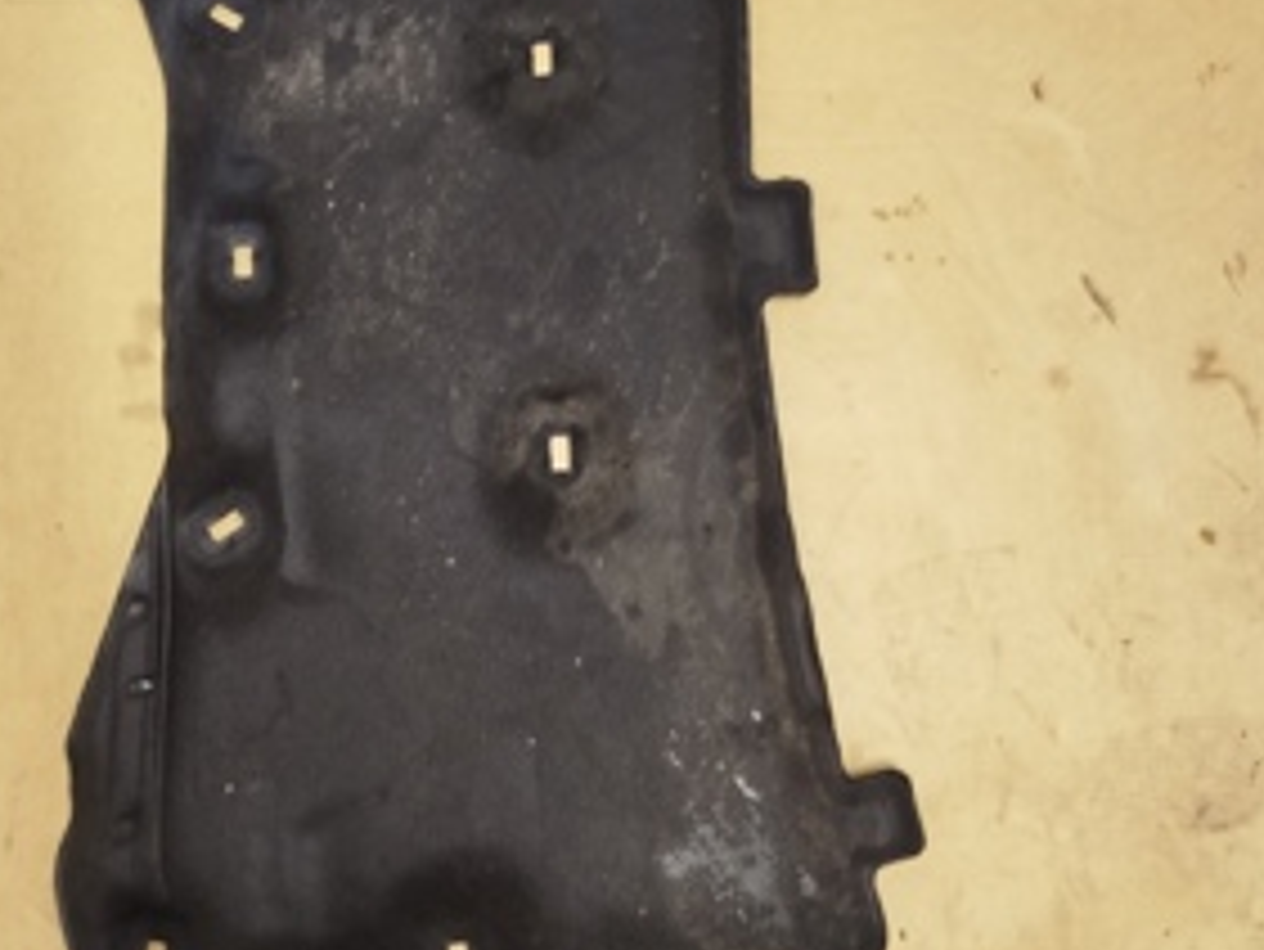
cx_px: 526
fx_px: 1498
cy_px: 261
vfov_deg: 34.6
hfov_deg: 45.6
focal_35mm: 41
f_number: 1.7
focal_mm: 5.31
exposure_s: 1/33
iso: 500
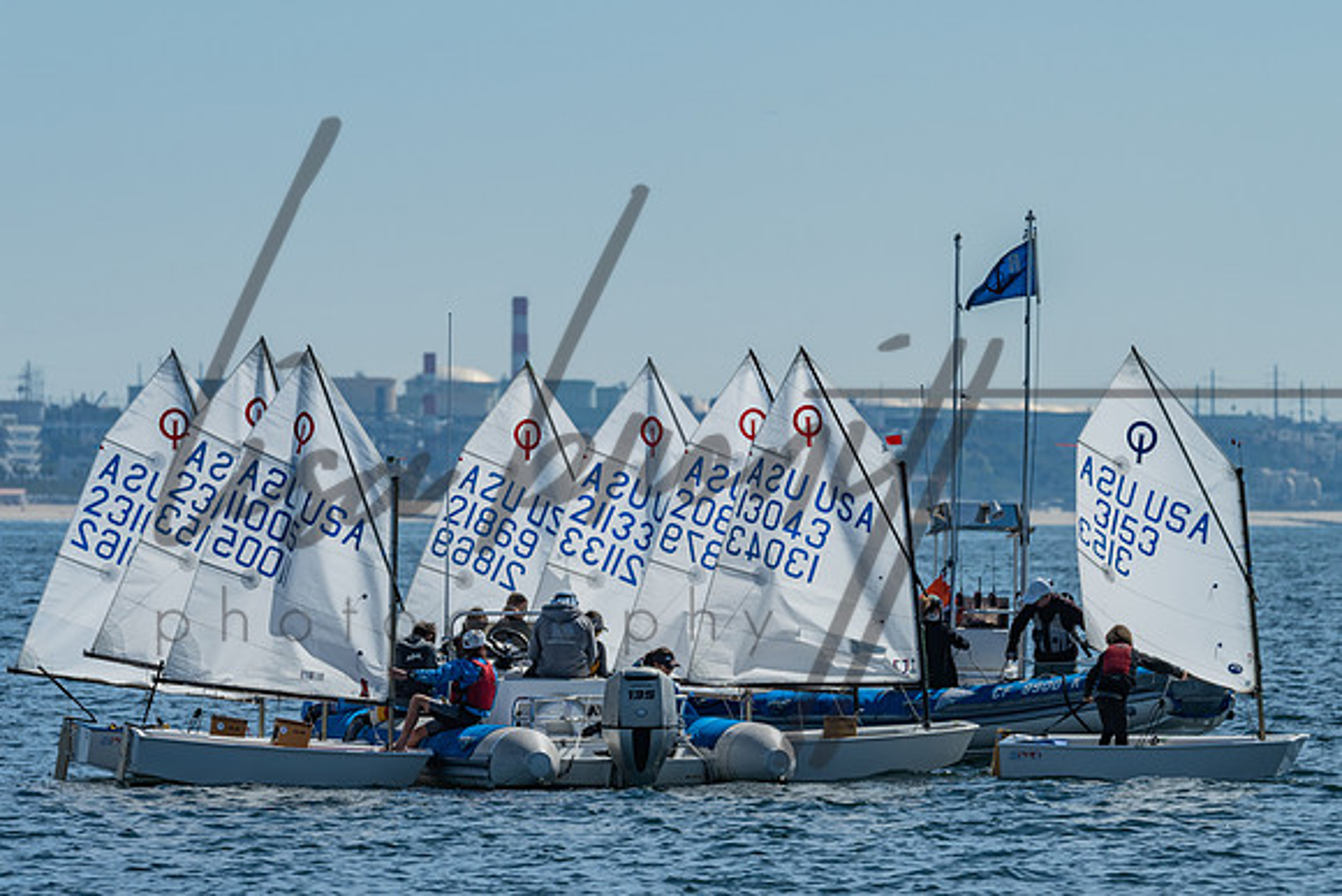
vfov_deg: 3.4
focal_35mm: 405
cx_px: 684
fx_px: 15088
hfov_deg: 5.1
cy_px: 460
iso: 100
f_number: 8
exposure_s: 1/500
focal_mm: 280
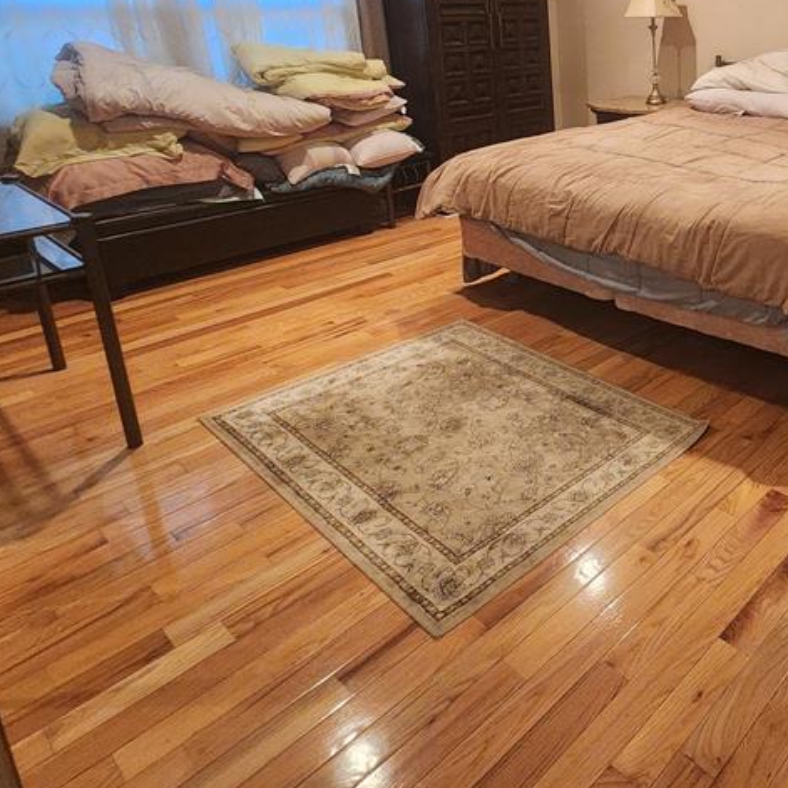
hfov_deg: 54.7
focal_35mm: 25
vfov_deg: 59.4
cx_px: 711
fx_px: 644
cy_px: 191
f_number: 2.2
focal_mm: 2.2
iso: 640
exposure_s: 1/24
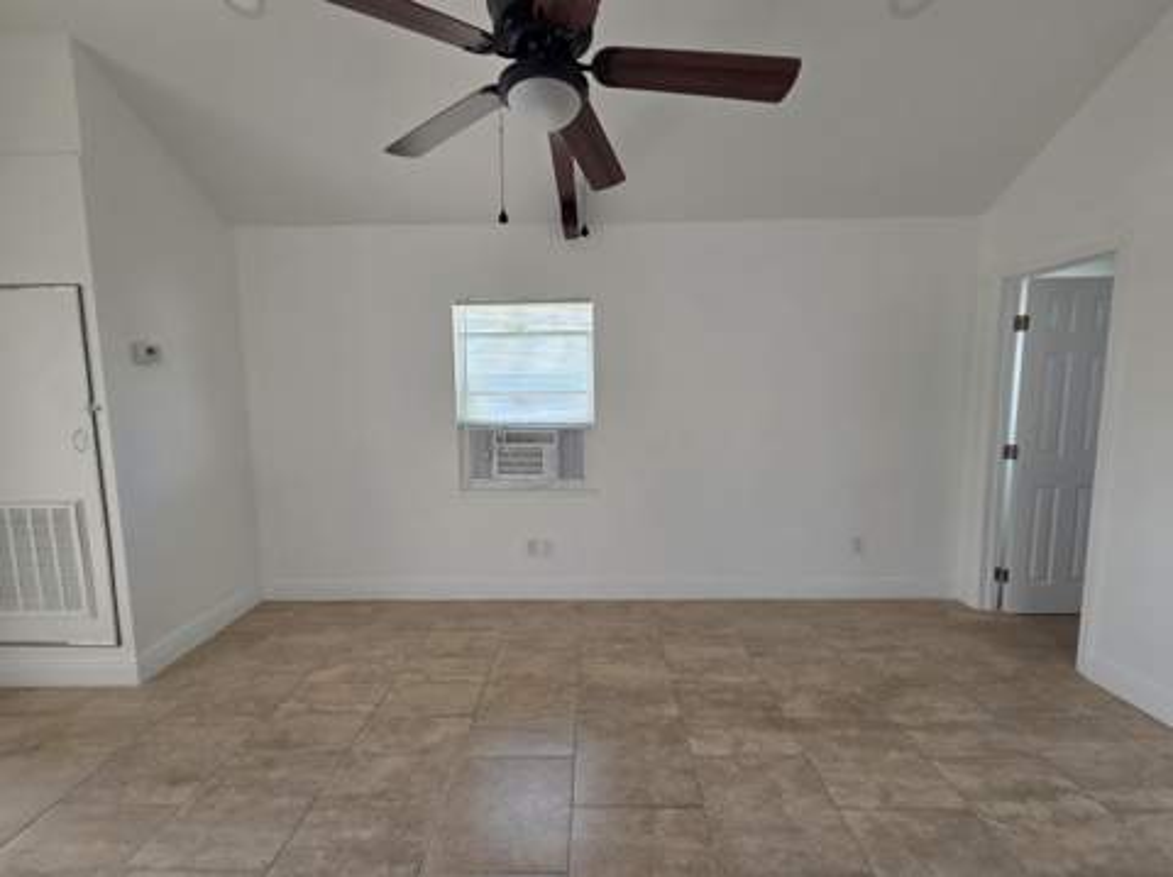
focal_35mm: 13
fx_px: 440
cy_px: 438
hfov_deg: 106.2
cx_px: 586
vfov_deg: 89.8
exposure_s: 1/120
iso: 80
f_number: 2.2
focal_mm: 2.2
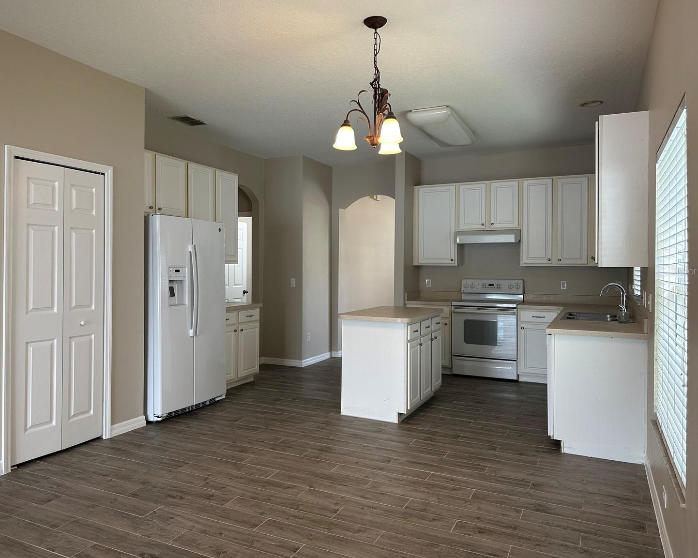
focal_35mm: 26
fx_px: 537
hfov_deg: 66.0
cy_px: 271
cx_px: 330
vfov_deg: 54.9
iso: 160
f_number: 1.78
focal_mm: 6.86
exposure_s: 1/120
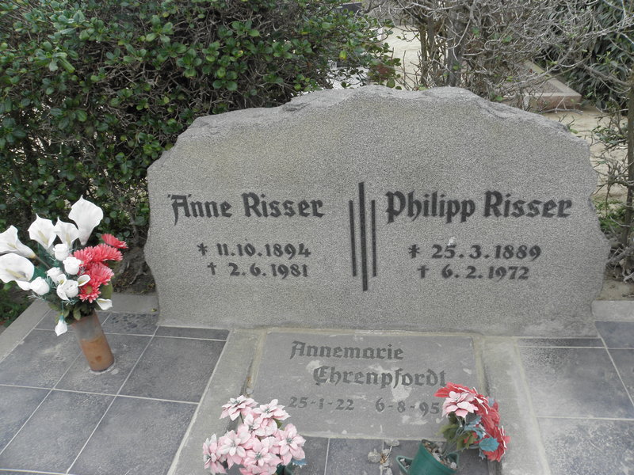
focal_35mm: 26
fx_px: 476
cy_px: 238
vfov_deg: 53.1
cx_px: 317
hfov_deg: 67.3
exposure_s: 1/60
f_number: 5
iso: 64
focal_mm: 4.6
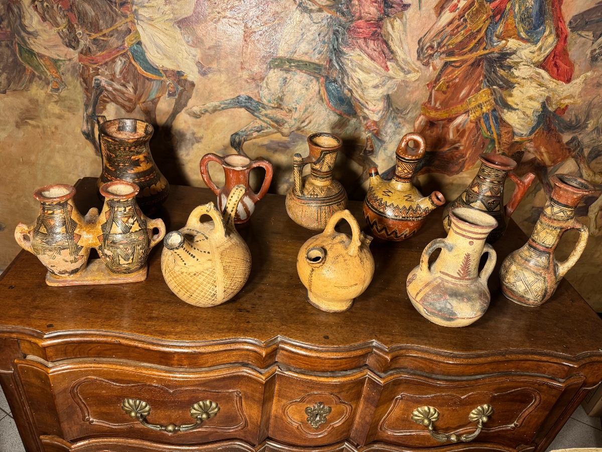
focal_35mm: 24
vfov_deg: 56.8
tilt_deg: -30.4
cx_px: 301
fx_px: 417
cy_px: 226
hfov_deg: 71.6
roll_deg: -7.4
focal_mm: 6.76
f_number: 1.78
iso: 160
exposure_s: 1/50
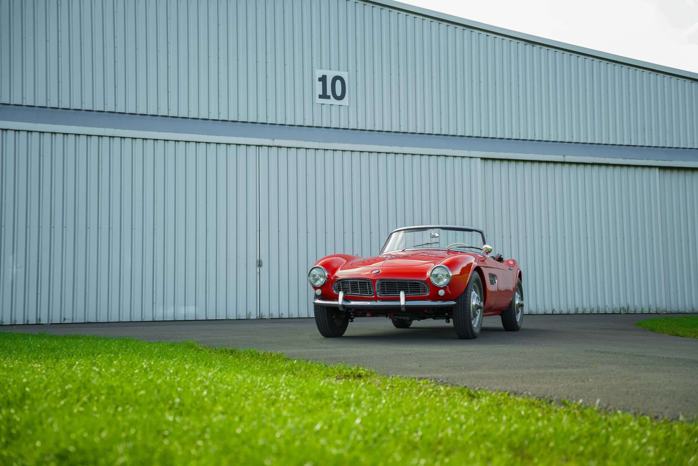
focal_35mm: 46
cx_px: 349
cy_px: 233
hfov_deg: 42.3
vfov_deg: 28.9
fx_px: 902
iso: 64
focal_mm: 46.5
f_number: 2.8
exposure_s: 1/125
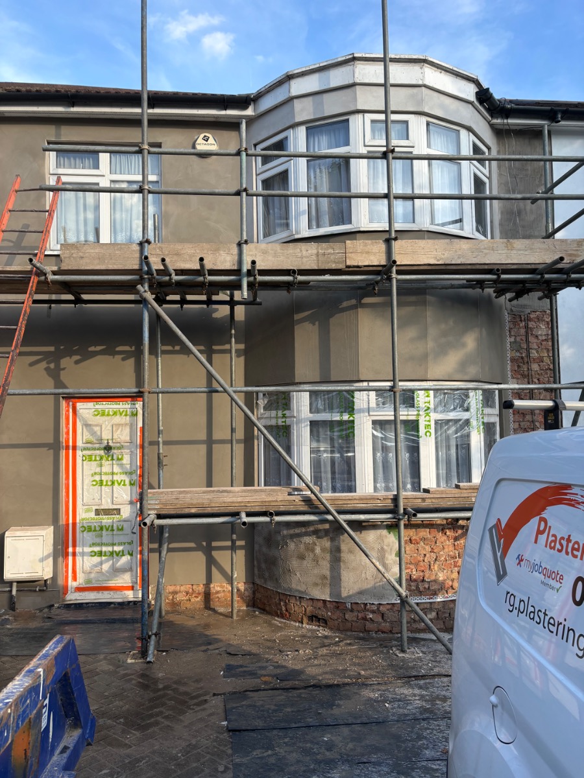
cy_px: 389
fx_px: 585
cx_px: 292
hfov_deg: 53.1
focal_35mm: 26
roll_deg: +0.6
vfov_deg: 67.3
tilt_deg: +4.0
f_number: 1.6
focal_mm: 5.96
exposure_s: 1/758
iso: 50
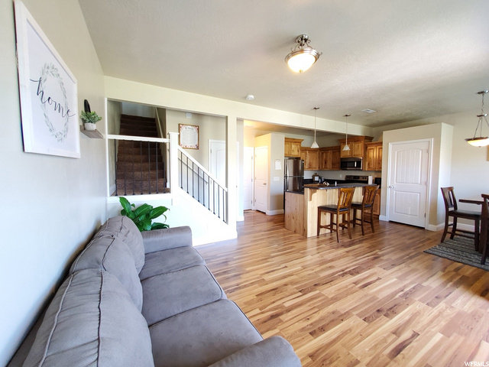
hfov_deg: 106.2
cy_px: 184
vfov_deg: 89.9
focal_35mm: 13
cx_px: 244
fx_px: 184
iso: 500
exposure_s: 1/39
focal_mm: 1.8
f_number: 2.2
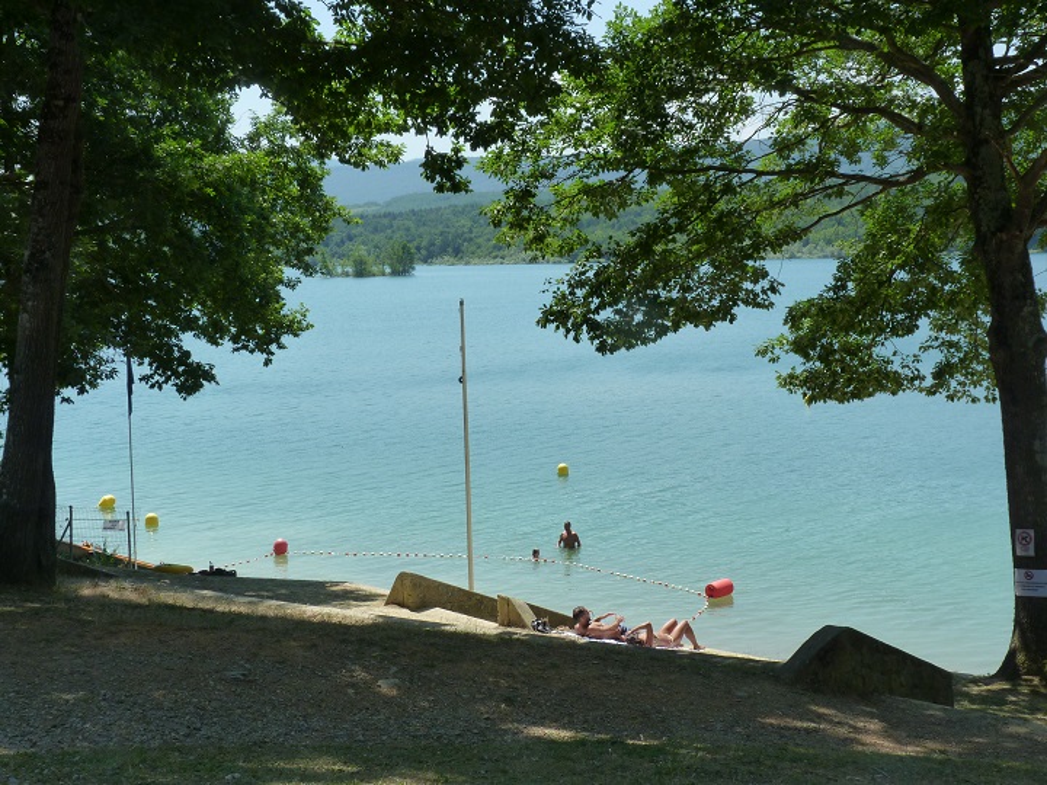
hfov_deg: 38.2
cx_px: 524
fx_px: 1512
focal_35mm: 50
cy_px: 392
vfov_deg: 29.1
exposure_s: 1/320
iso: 125
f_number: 5.6
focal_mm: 9
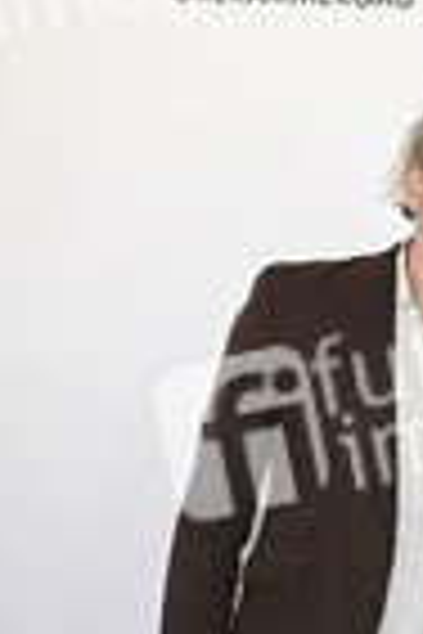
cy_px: 638
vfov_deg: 22.9
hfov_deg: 15.4
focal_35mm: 85
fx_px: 1498
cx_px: 518
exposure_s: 1/125
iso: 640
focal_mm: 30
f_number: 6.3
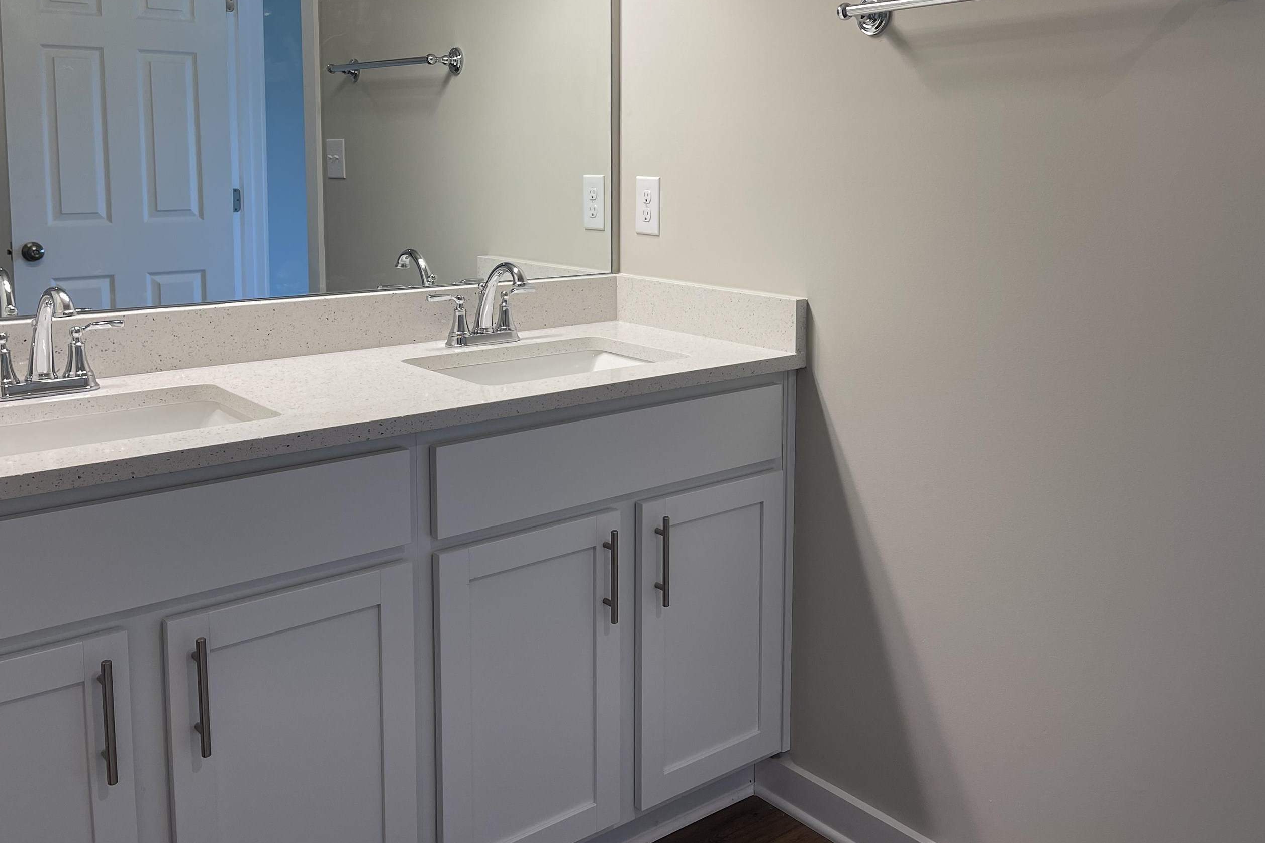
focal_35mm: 33
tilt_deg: -6.4
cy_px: 275
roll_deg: -0.8
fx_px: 1159
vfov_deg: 39.5
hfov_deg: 57.2
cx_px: 684
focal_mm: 5.1
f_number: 1.6
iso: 64
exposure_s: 1/120
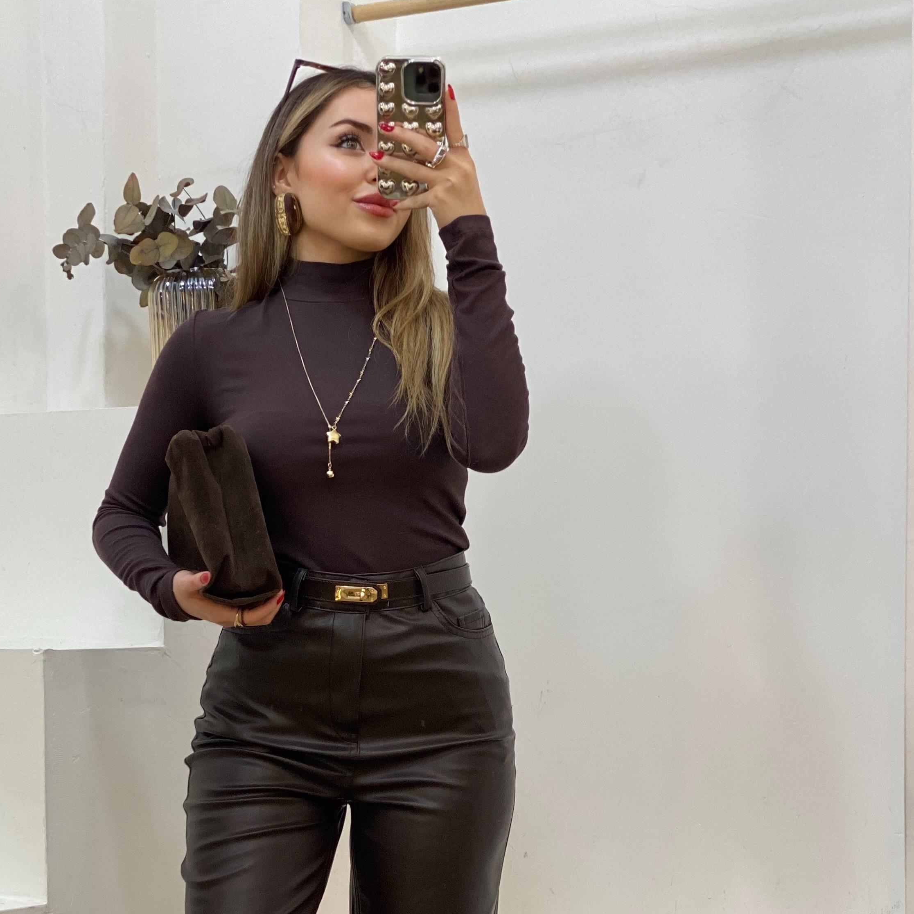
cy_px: 757
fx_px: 2479
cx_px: 311
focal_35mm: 83
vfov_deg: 20.6
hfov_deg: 20.8
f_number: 2
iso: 100
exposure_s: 1/100
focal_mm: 6
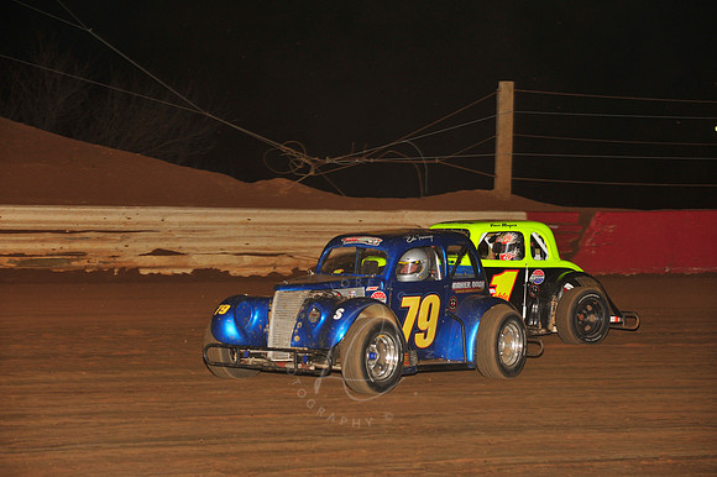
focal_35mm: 125
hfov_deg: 16.4
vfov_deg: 11.0
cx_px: 358
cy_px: 238
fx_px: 2488
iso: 800
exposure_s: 1/250
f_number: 6.3
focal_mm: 125
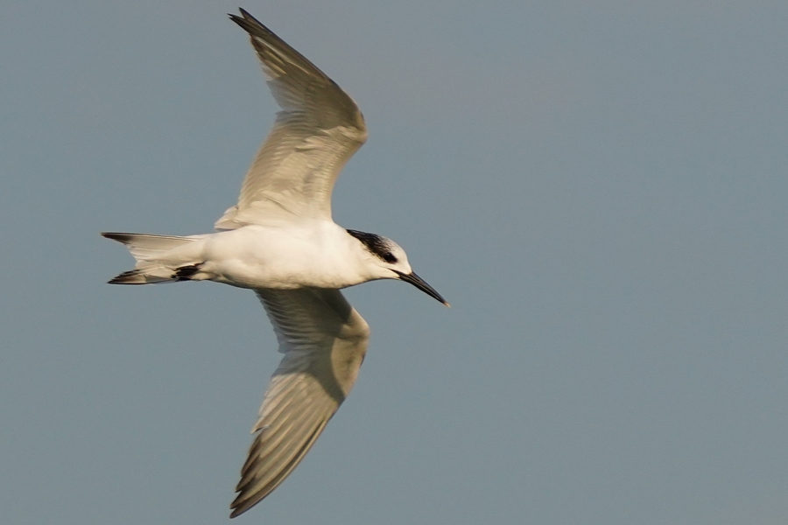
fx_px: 13132
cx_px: 394
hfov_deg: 3.4
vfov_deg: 2.3
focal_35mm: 600
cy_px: 262
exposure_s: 1/2000
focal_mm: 600
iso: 400
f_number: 7.1
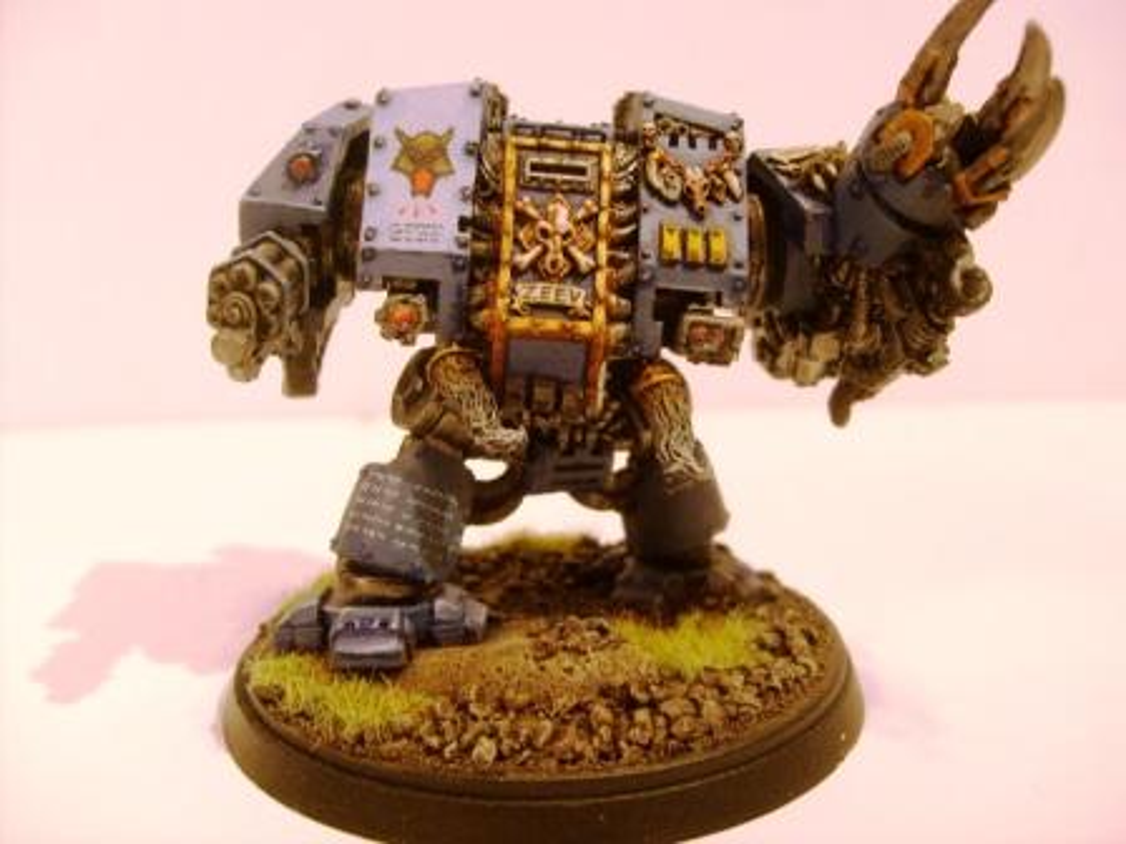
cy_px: 422
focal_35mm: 35
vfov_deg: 40.7
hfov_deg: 52.6
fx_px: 1138
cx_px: 563
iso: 100
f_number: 2.8
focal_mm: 5.8
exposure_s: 1/30
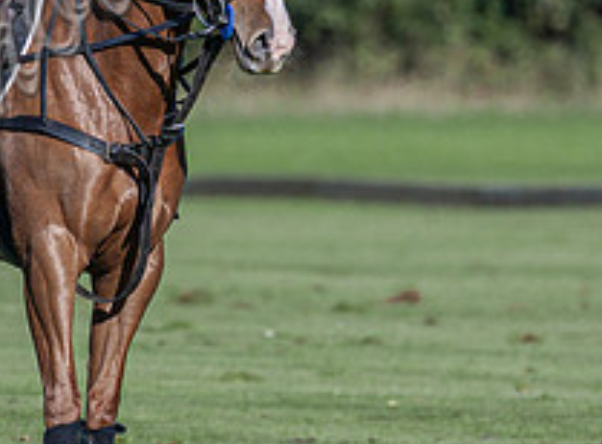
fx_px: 39350
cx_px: 16
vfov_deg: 0.6
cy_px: 108
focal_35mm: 2277
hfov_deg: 0.9
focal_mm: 400
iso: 400
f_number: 5.6
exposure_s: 1/2000
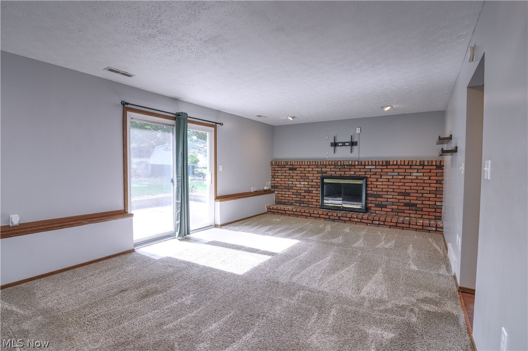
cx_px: 264
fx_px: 242
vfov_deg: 71.9
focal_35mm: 16
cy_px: 176
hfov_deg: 95.1
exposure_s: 1/8
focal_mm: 11
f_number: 8
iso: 360
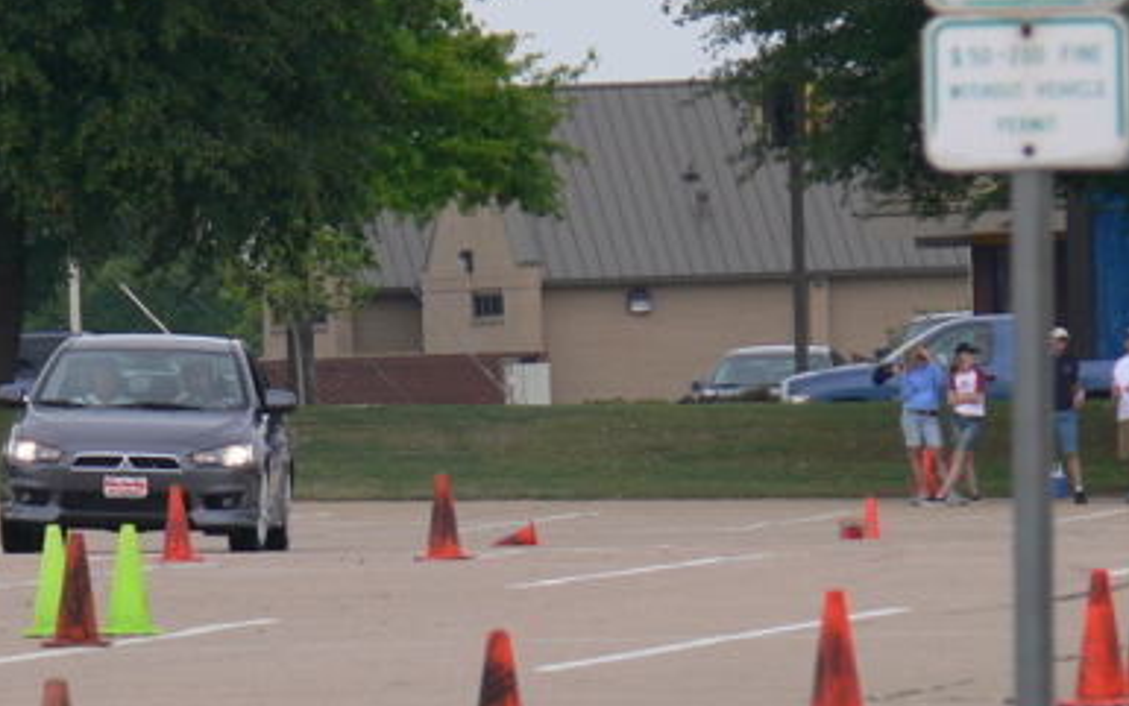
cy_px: 428
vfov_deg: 1.8
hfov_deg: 2.8
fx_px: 22779
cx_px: 270
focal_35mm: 740
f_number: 5.6
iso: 80
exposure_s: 1/200
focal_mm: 88.8
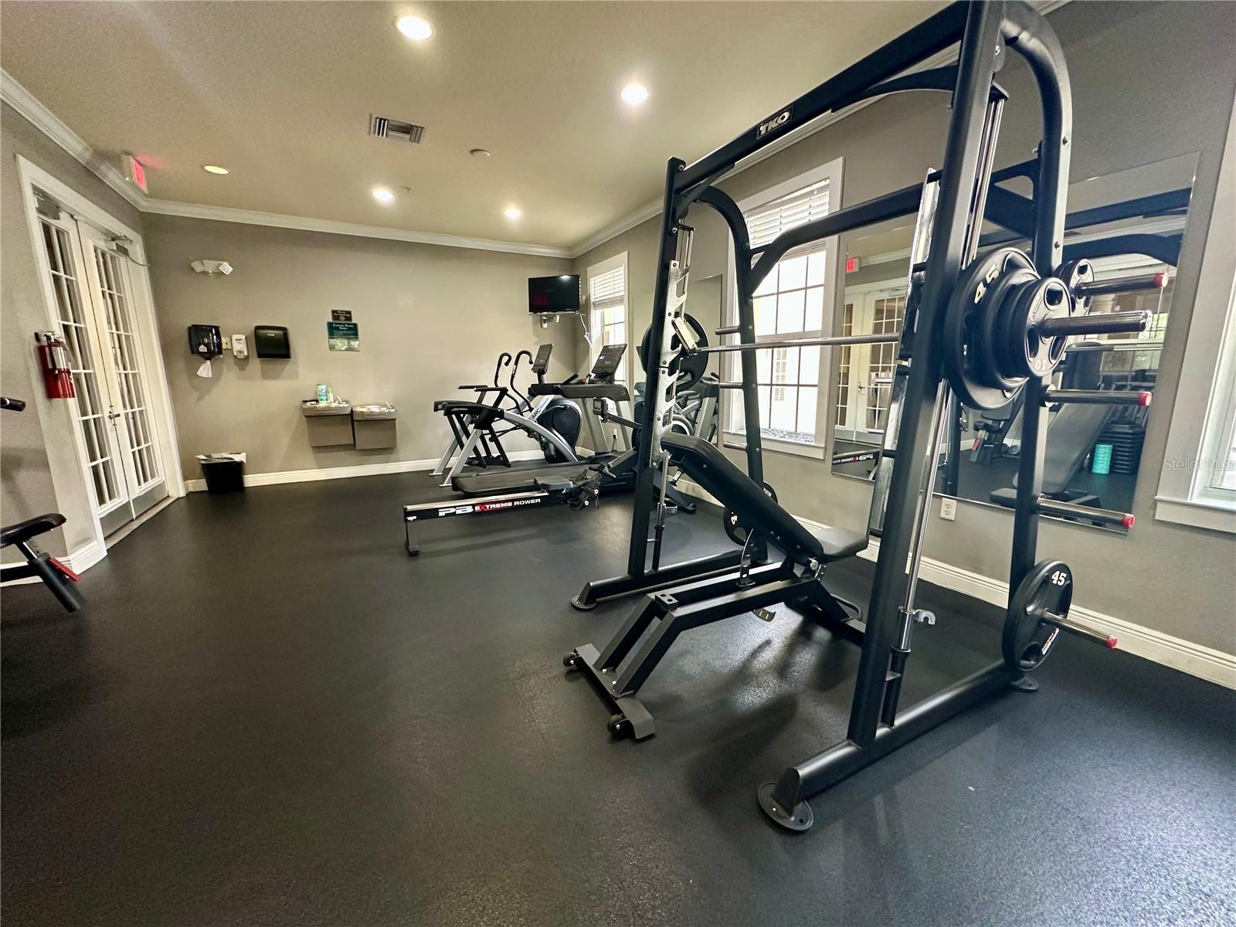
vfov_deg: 85.7
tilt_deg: -10.5
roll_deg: +0.5
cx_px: 618
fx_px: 500
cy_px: 464
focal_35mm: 14
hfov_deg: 102.1
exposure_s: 1/60
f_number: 2.2
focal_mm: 2.22
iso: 320
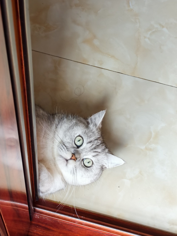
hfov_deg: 21.0
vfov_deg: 27.8
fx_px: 477
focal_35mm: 70
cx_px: 88
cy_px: 118
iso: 100
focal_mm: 5.75
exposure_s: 1/100
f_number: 2
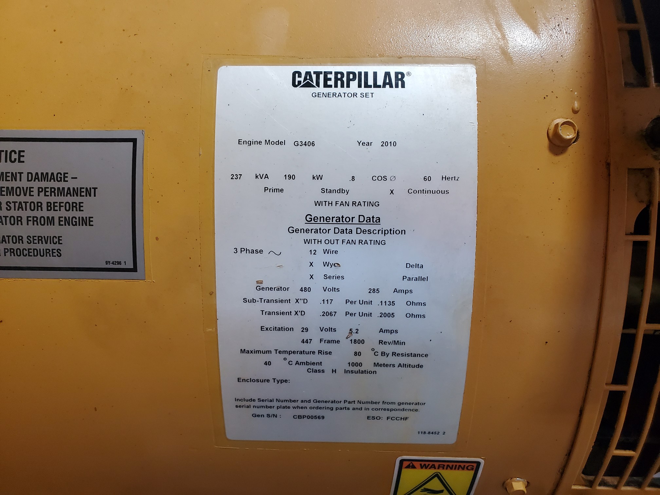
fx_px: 496
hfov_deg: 67.3
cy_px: 248
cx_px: 330
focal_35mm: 26
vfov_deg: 53.1
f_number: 2.4
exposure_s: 1/50
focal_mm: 4.3
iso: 320
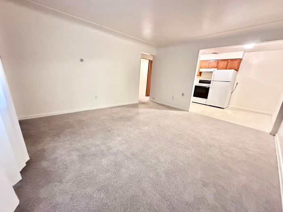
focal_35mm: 14
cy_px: 106
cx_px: 142
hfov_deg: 102.1
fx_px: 114
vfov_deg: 85.7
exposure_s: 1/60
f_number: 2.2
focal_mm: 2.22
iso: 1000
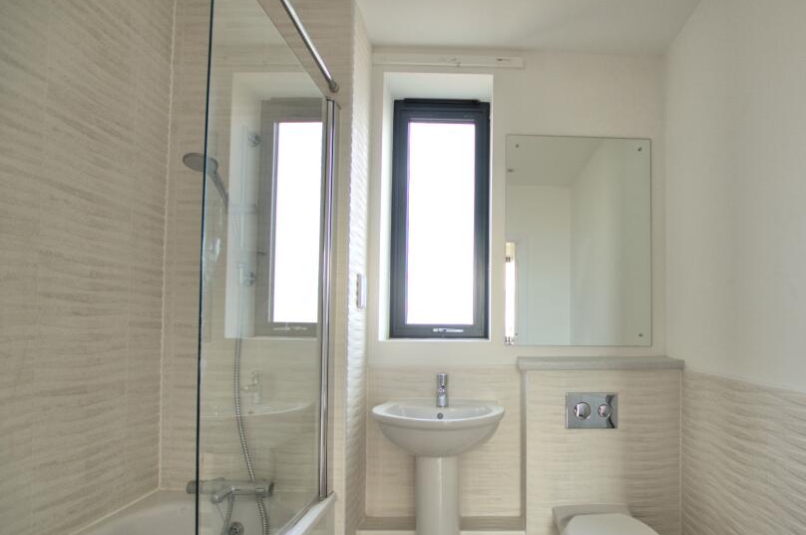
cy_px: 314
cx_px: 479
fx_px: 425
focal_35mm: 19
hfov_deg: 86.0
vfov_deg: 63.9
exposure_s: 1/30
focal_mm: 10
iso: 100
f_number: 3.5
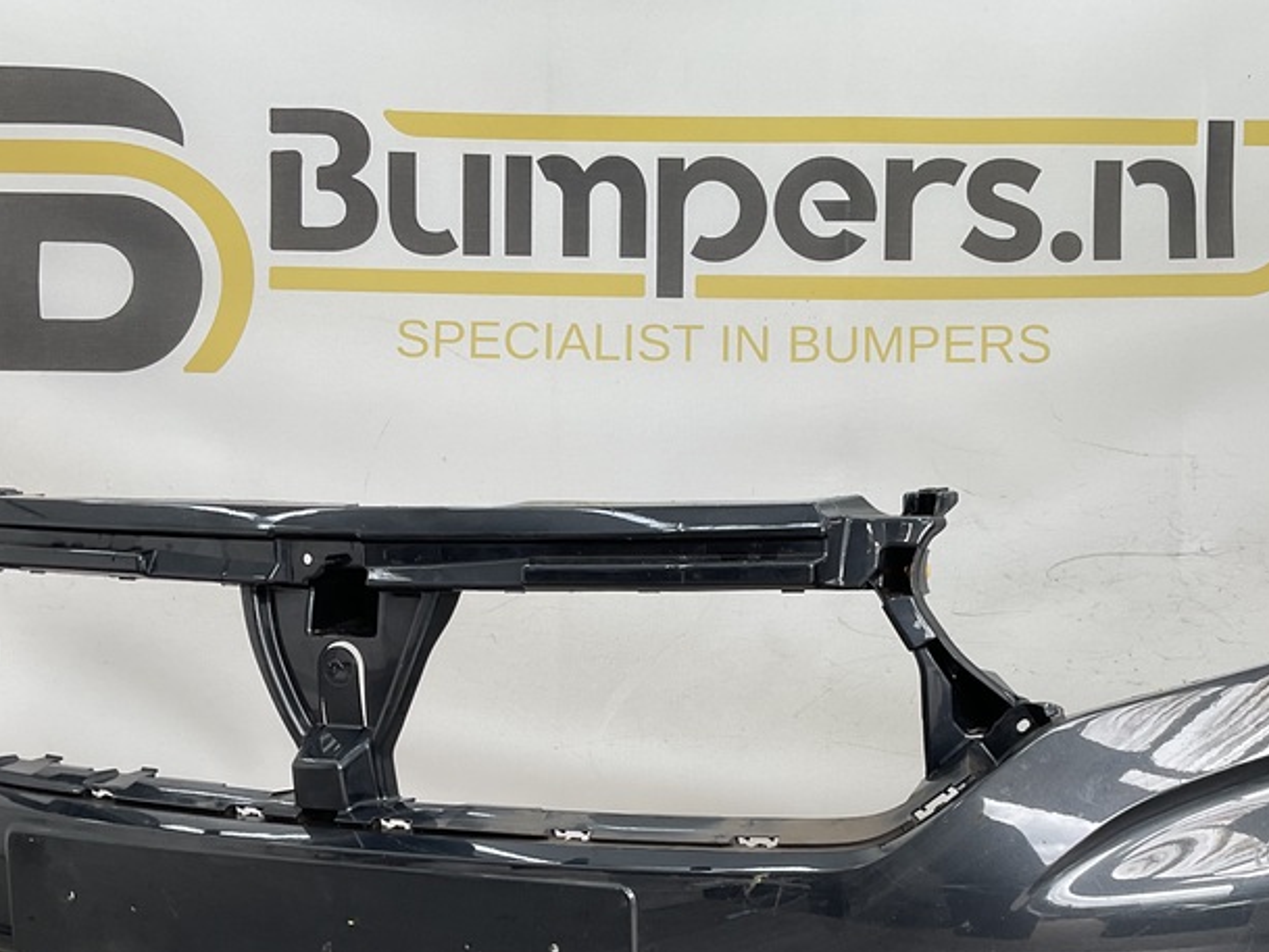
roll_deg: -1.5
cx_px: 731
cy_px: 704
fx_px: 1760
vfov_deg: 29.8
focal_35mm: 48
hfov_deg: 39.6
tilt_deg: -6.0
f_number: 1.8
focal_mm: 3
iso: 16
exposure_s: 1/128
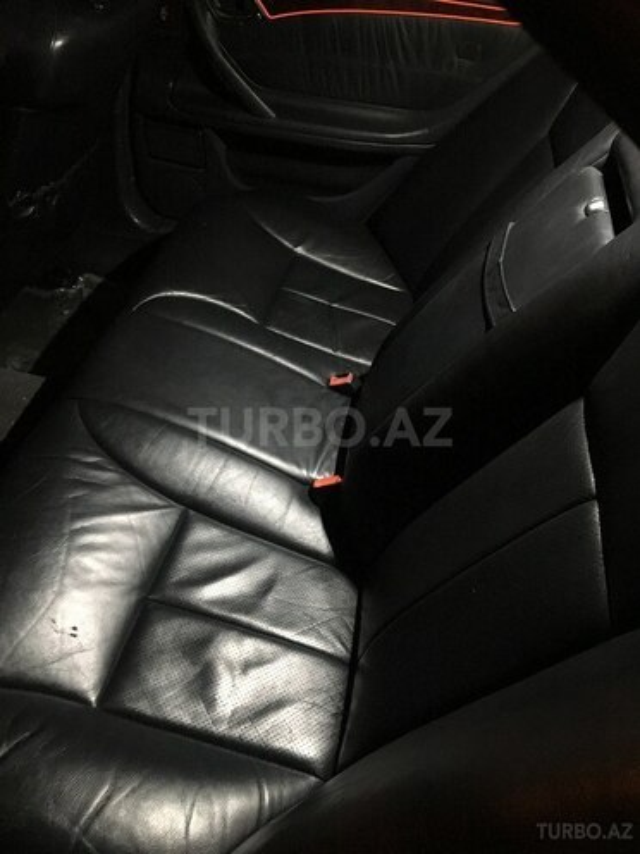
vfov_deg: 61.7
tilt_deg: -40.5
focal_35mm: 29
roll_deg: -11.0
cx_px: 320
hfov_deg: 48.2
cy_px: 427
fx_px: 715
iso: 400
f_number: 2.2
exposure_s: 1/17
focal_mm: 4.15
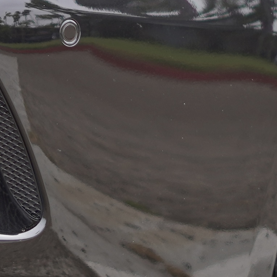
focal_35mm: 334
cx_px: -143
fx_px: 3024
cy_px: -46
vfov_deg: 5.2
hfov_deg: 5.2
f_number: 2
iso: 100
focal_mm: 50
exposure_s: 1/1000
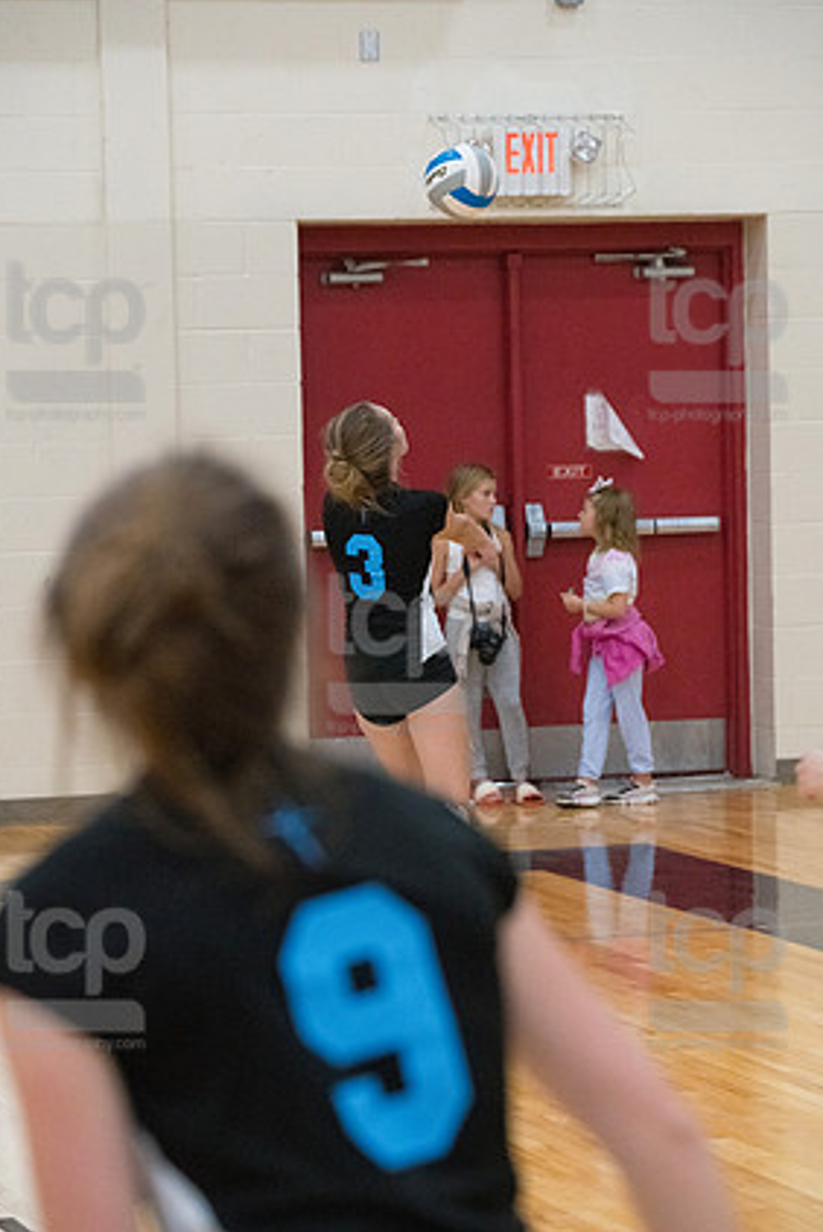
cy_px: 654
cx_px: 397
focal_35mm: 130
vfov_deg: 15.8
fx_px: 4450
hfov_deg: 10.6
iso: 6400
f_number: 4.5
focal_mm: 122
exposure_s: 1/1000
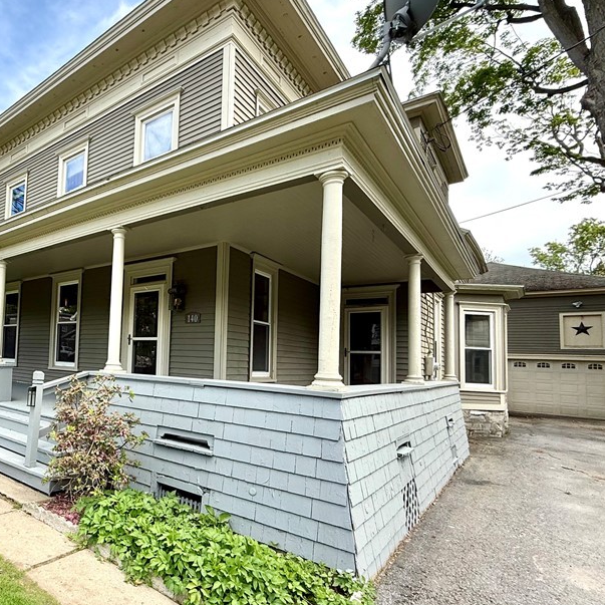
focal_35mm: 21
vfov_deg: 72.0
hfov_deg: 64.4
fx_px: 415
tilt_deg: +3.7
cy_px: 331
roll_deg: -2.4
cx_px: 103
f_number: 2.2
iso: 64
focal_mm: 2.22
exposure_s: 1/590
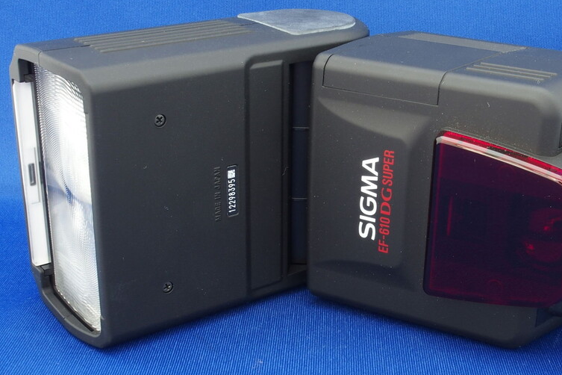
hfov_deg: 34.2
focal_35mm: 58
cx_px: 364
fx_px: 905
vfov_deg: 23.4
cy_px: 189
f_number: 8
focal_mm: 7.4
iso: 100
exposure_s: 2.5
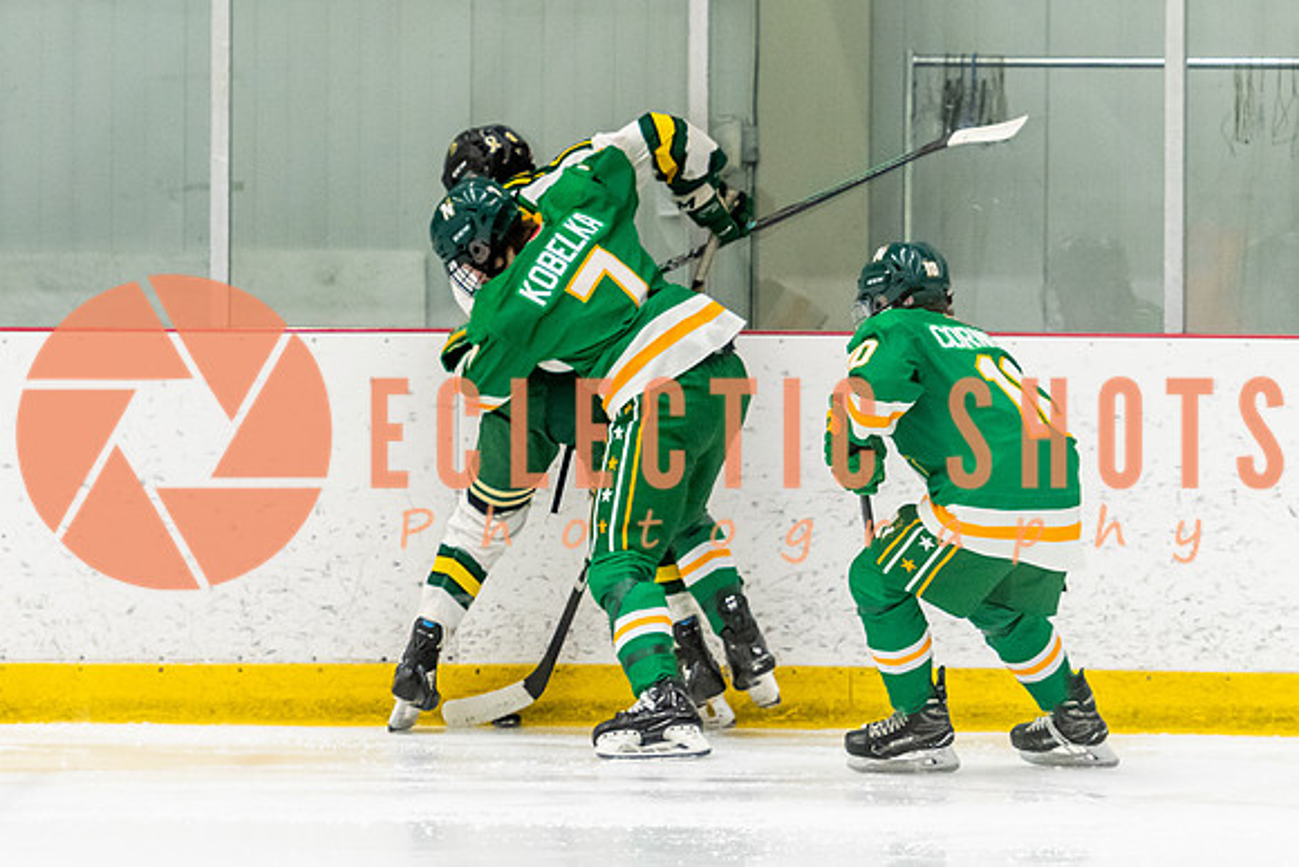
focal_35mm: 278
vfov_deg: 5.0
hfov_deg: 7.4
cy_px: 414
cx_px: 650
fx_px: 10018
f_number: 2.8
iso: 3200
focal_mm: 150
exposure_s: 1/800
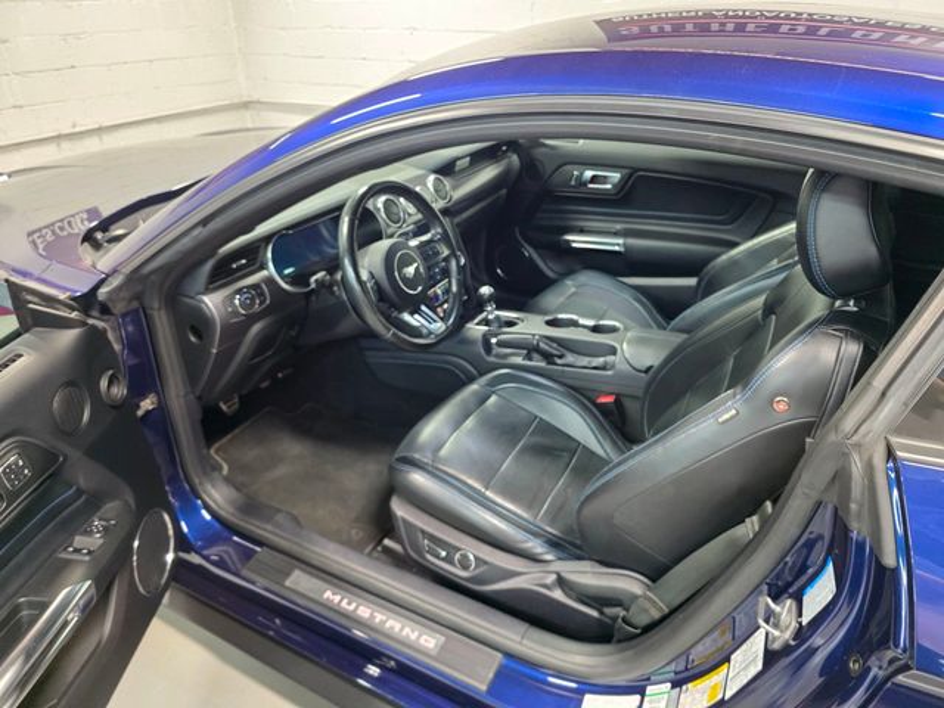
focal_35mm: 23
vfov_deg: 58.9
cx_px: 472
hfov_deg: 73.9
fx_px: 627
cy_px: 354
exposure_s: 1/120
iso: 1000
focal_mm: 6.3
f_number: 1.7
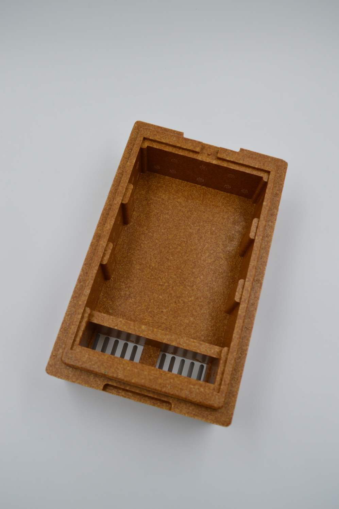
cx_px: 170
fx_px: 425
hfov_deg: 43.5
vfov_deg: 62.0
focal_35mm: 30
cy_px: 254
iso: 100
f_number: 5.6
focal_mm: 20
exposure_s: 1/125
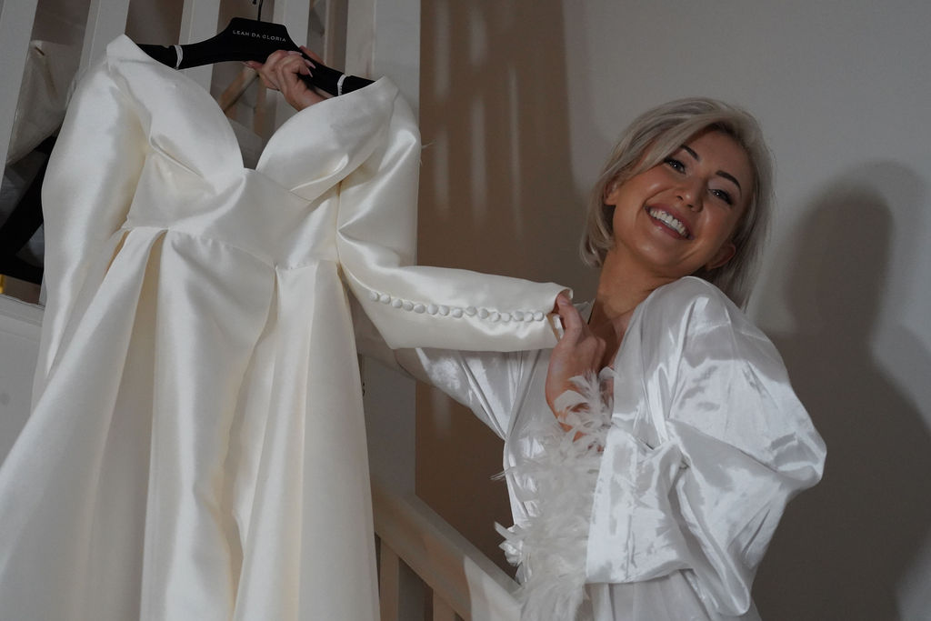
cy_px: 310
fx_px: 1552
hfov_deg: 33.4
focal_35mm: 60
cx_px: 466
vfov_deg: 22.6
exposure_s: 1/160
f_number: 5.6
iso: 8000
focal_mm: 60
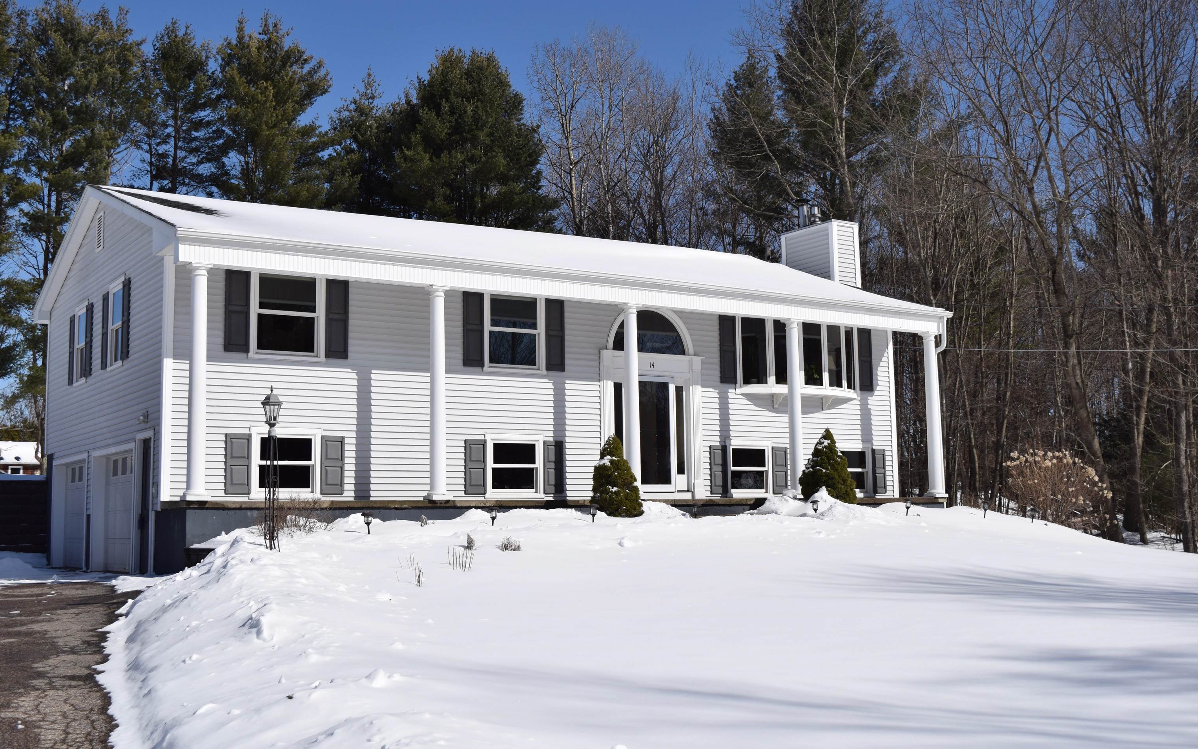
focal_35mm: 40
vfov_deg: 32.0
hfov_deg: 49.3
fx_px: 1306
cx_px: 597
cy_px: 367
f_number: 7.1
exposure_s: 1/3200
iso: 200
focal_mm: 26
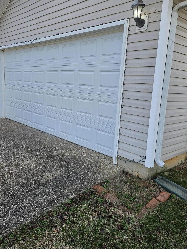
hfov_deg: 46.8
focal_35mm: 30
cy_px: 119
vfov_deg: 59.9
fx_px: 216
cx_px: 88
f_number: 1.8
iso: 40
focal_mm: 5.4
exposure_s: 1/1255
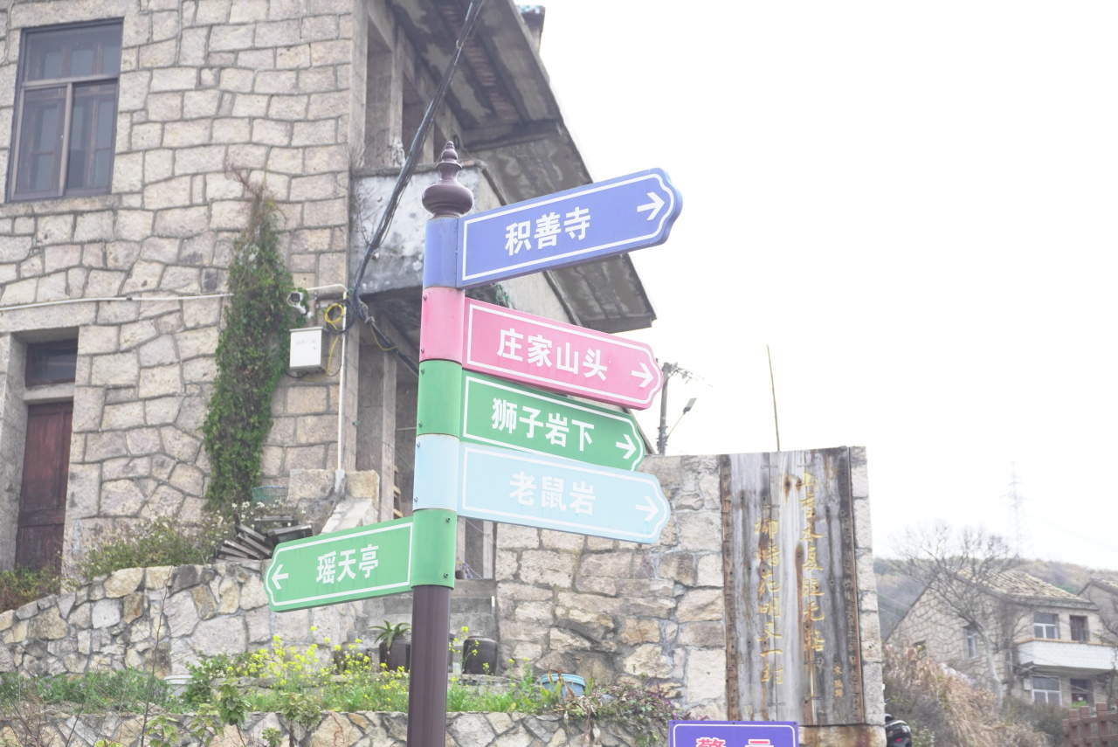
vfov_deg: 22.1
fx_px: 1911
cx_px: 559
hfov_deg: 32.6
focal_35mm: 62
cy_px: 374
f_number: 8
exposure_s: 1/125
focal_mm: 41
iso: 640
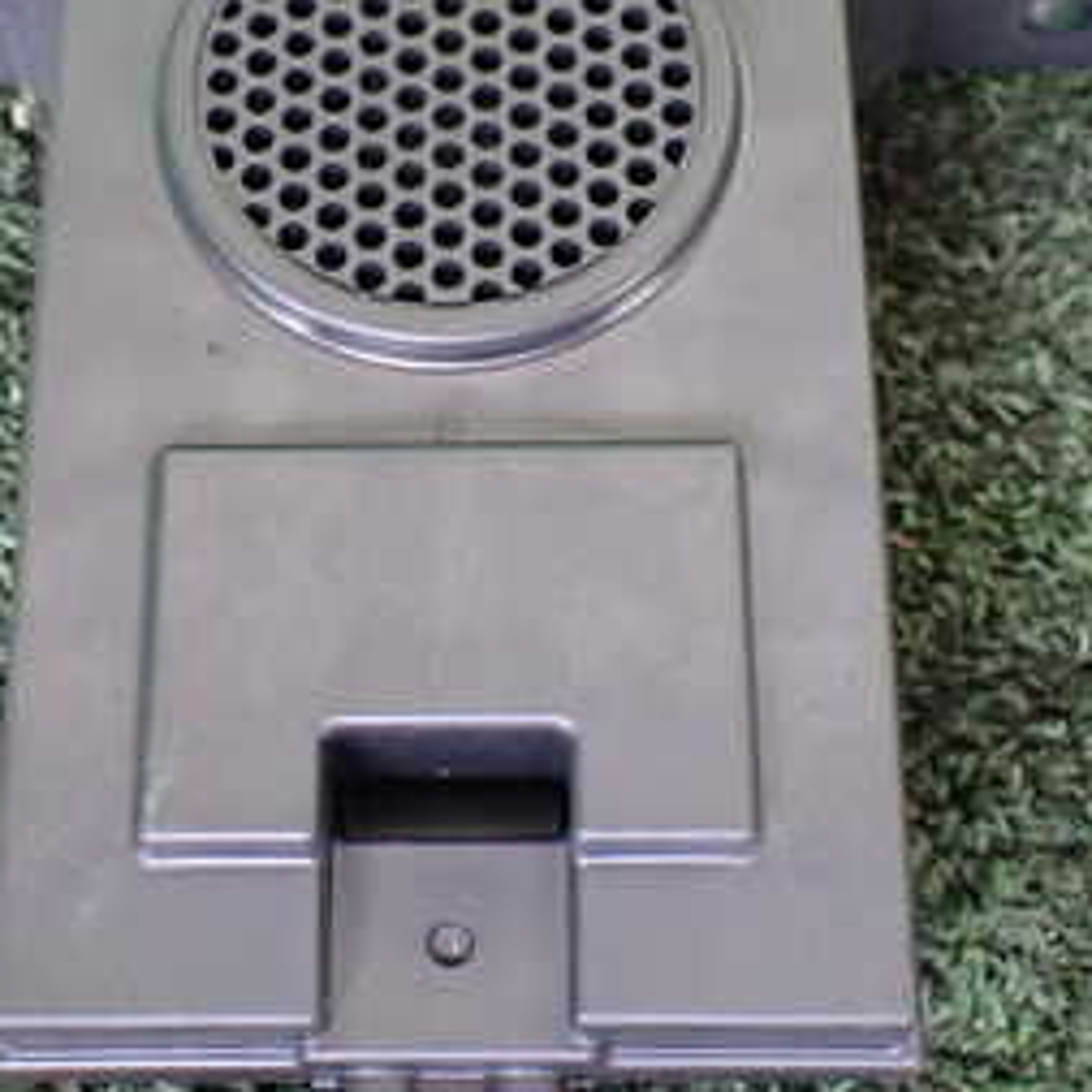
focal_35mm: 63
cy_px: 380
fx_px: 2248
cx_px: 466
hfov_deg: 27.3
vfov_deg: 27.2
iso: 800
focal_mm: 5.4
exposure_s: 1/40
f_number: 2.3
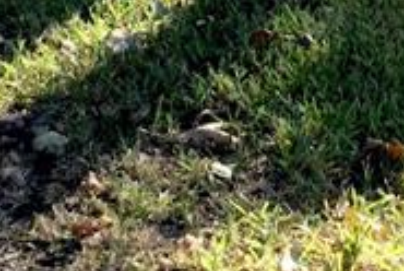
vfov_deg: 7.0
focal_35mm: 178
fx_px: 2001
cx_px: 310
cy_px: -529
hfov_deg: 11.5
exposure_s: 1/212
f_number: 2.4
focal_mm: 3.3
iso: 25
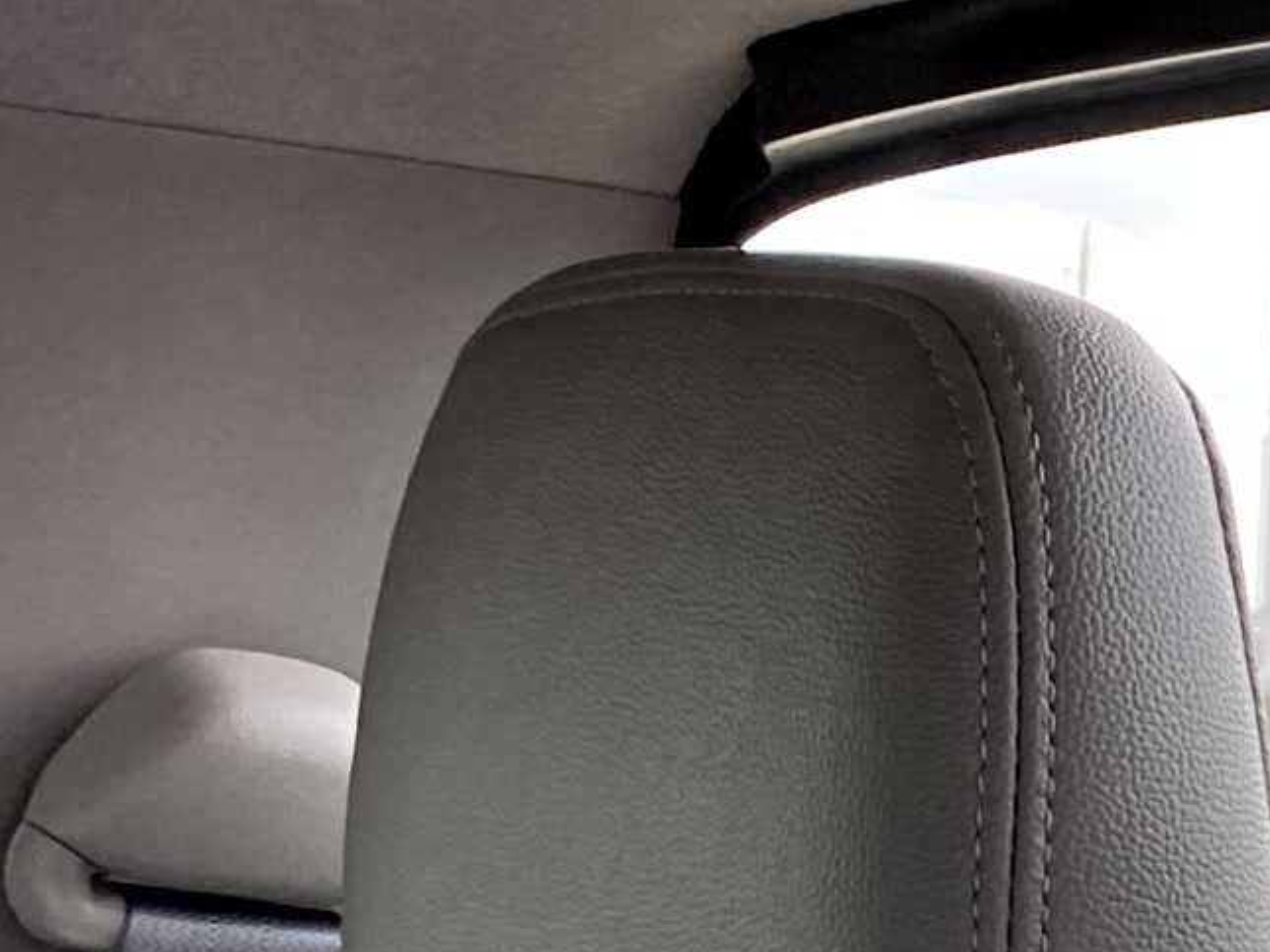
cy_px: 1579
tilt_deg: -8.6
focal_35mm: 119
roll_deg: -4.8
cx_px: 2779
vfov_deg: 11.7
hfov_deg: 13.4
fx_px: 4367
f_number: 1.8
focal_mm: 4.25
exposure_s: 1/121
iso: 32
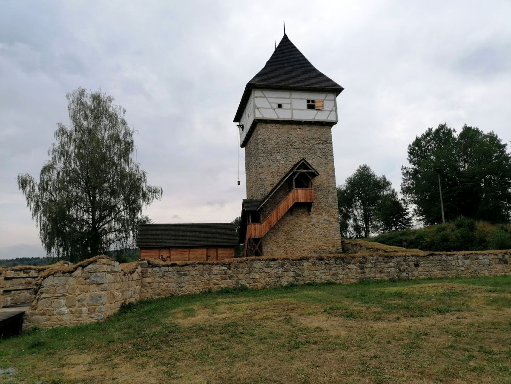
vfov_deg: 51.4
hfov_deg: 65.3
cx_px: 256
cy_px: 192
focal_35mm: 27
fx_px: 399
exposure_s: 1/1437
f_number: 1.8
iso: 50
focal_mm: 4.75
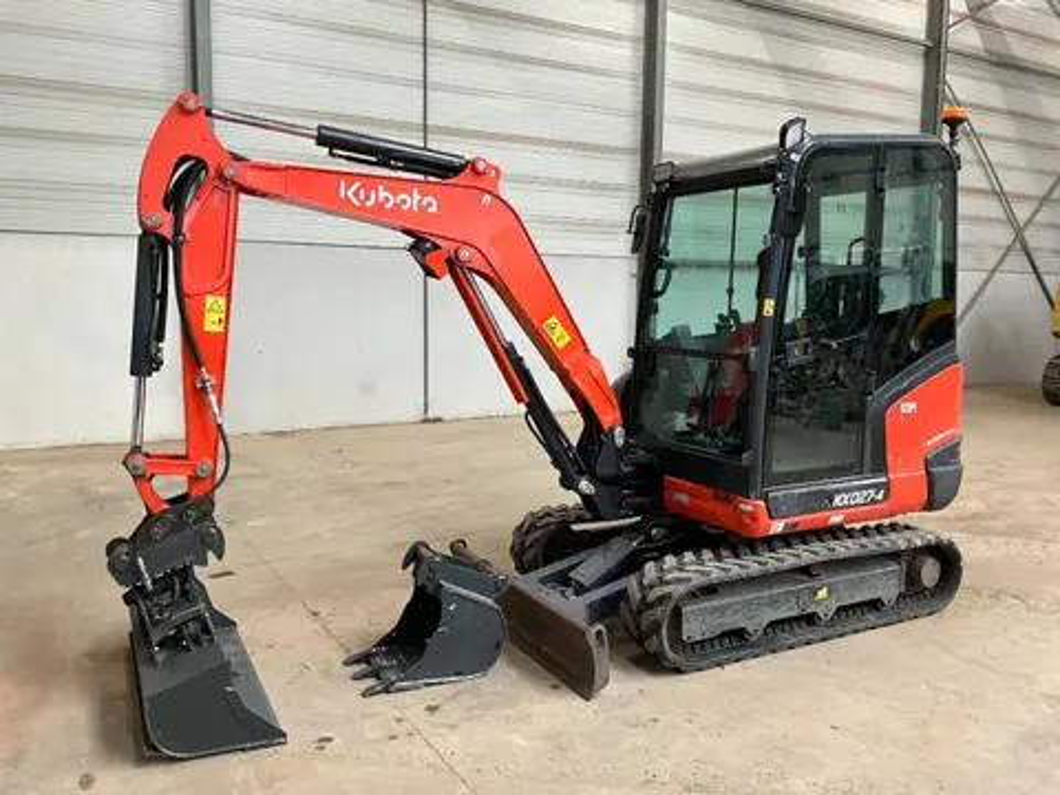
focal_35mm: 29
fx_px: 888
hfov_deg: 61.7
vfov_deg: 48.2
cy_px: 398
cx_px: 530
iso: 125
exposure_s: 1/60
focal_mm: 3
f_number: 1.8
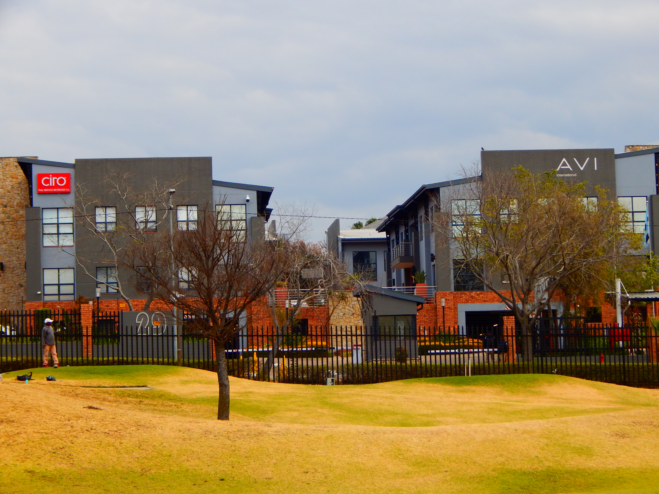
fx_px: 1980
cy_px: 247
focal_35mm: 104
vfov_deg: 14.2
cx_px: 330
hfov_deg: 18.9
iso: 125
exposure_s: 1/250
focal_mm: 18.7
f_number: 4.5
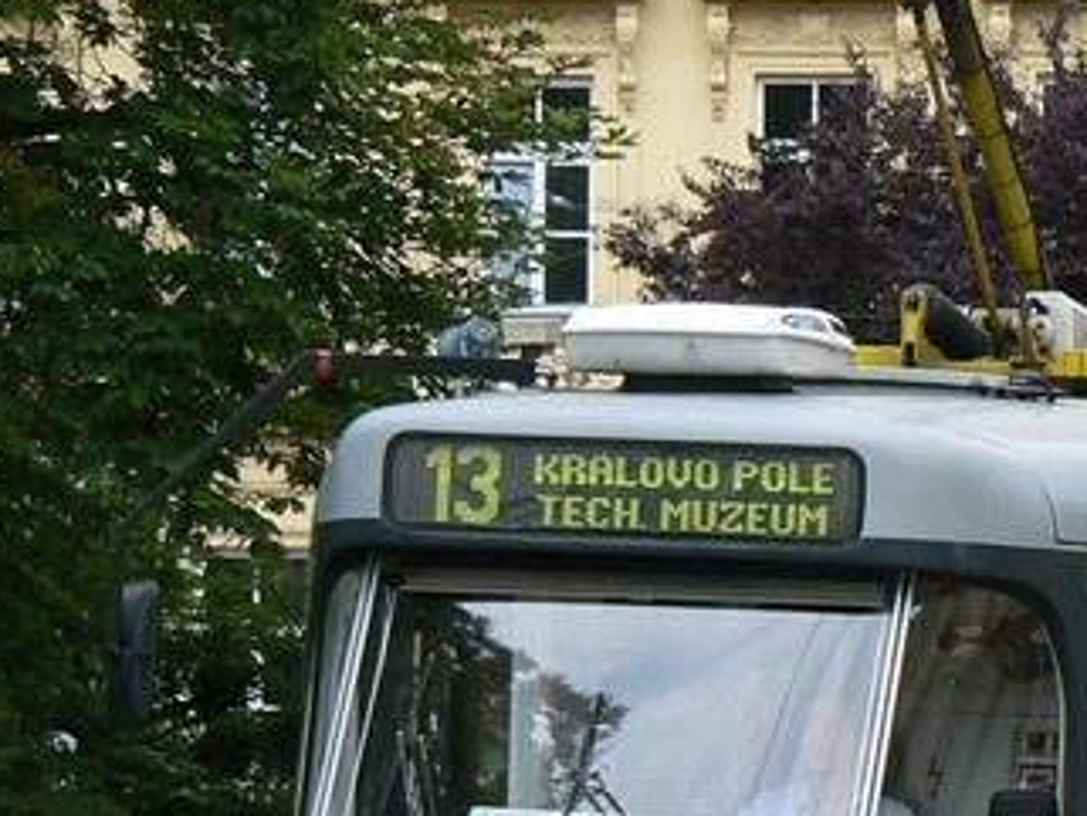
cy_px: 608
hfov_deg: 10.0
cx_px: 1016
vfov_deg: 7.6
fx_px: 6157
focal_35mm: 196
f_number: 3.2
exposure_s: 1/500
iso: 125
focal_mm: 11.6
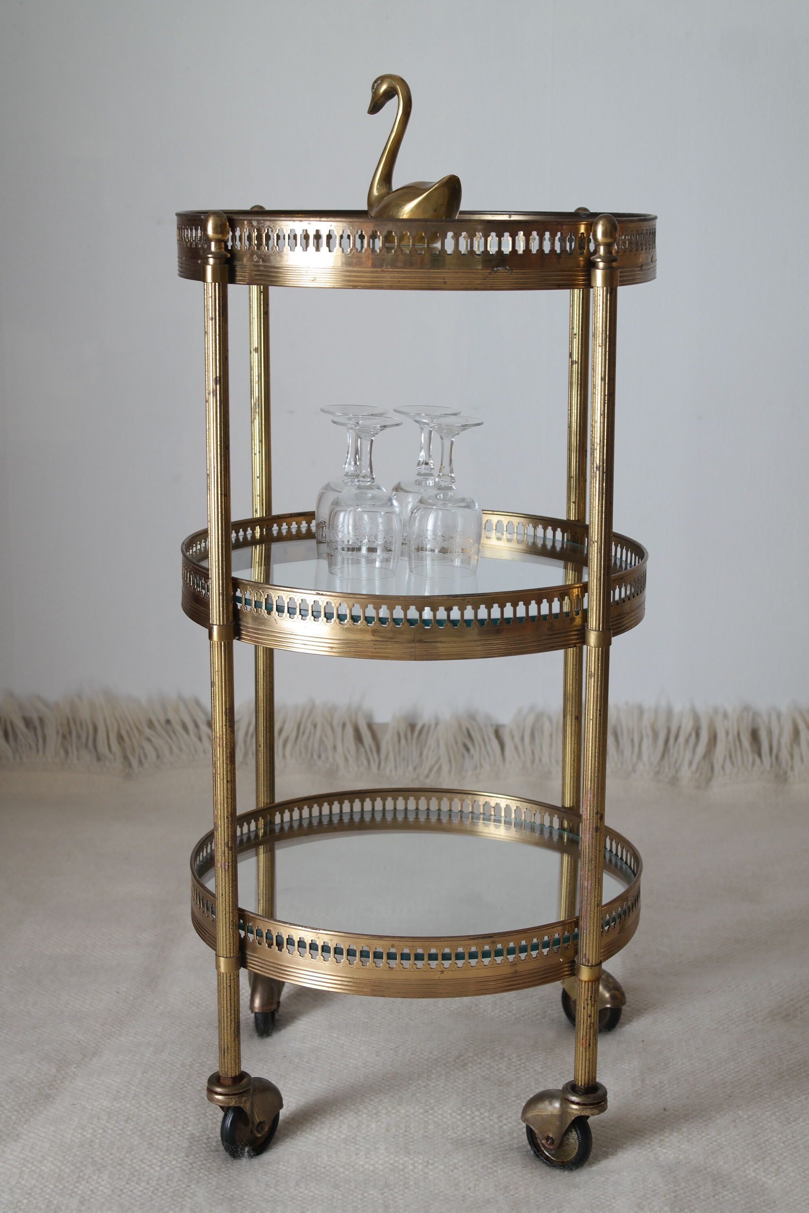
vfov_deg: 34.5
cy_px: 606
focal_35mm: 58
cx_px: 404
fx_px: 1955
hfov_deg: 23.4
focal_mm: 38
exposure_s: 1/25
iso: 200
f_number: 5.6
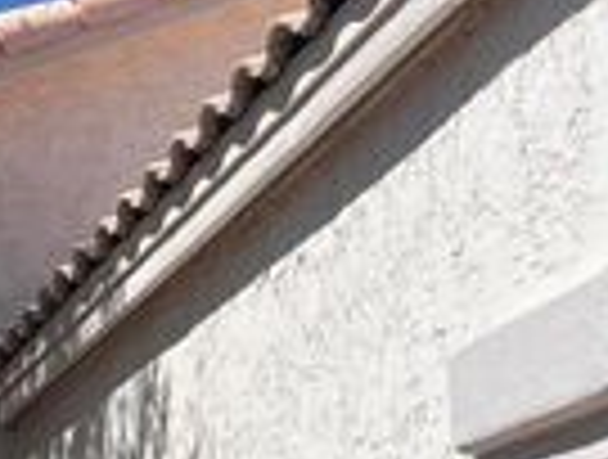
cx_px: 90
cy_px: 529
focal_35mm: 128
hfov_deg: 15.2
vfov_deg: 11.4
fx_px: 2254
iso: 50
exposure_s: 1/6993
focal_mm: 5.7
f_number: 1.5
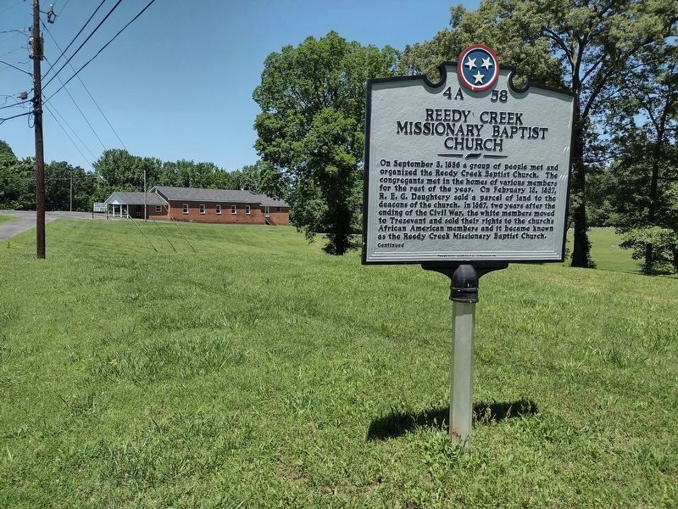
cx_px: 339
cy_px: 254
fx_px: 529
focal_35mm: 27
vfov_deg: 51.4
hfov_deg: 65.3
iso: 100
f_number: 1.7
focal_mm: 4.71
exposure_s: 1/2208
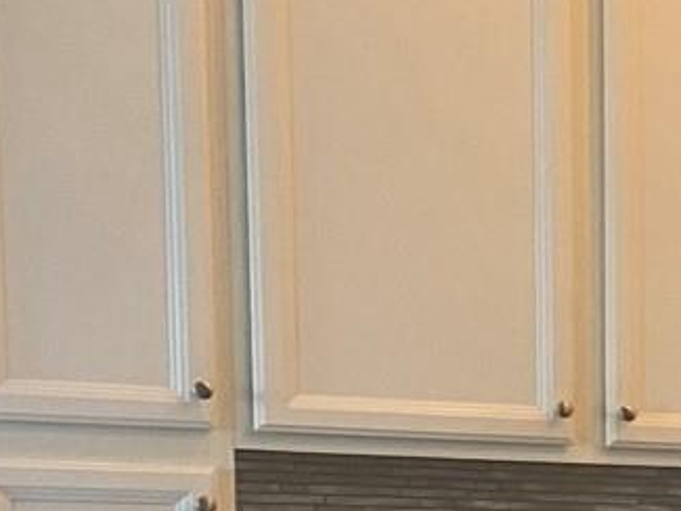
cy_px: 842
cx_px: 1651
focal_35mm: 128
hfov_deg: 12.2
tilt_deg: -9.0
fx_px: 2519
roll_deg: -2.6
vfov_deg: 11.0
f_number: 1.8
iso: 160
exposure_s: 1/60
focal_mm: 4.25
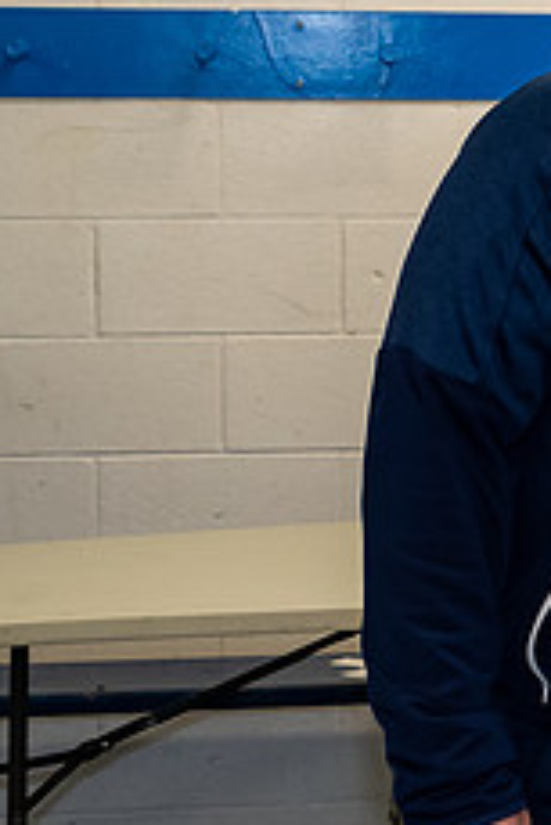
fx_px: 3324
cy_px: 214
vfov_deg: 14.1
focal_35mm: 145
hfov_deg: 9.0
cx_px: 1084
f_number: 3.5
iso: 1250
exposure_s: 1/160
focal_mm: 35
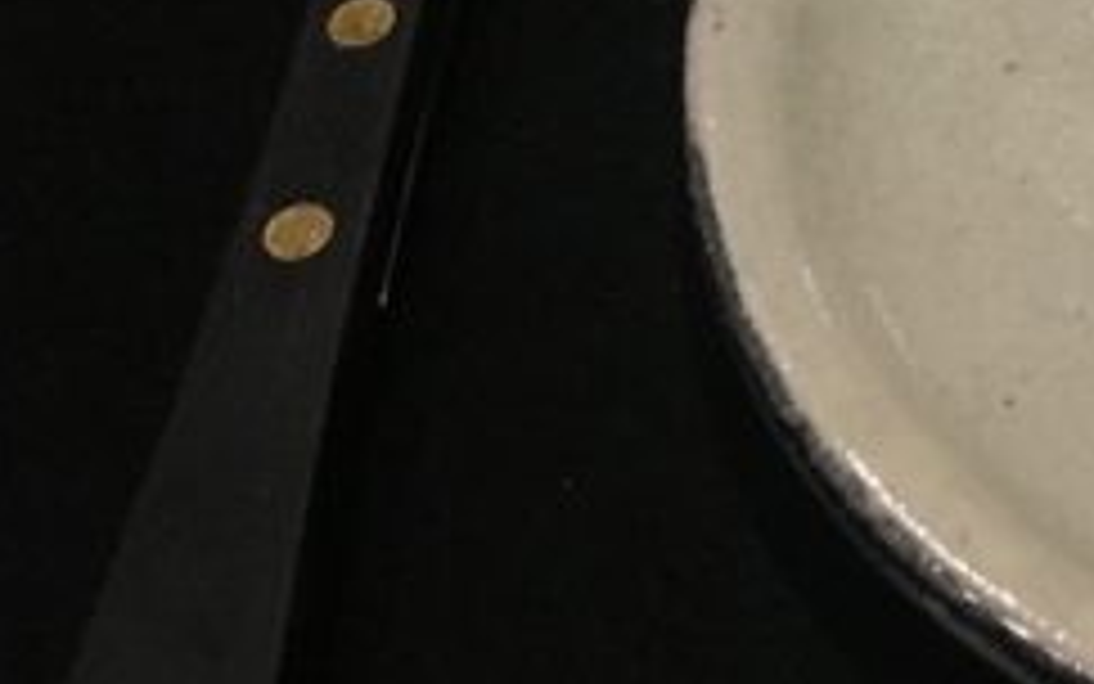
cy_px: -176
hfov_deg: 19.3
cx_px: 1531
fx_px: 2893
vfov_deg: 13.1
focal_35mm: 97
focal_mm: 4.15
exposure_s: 1/15
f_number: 2.2
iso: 320
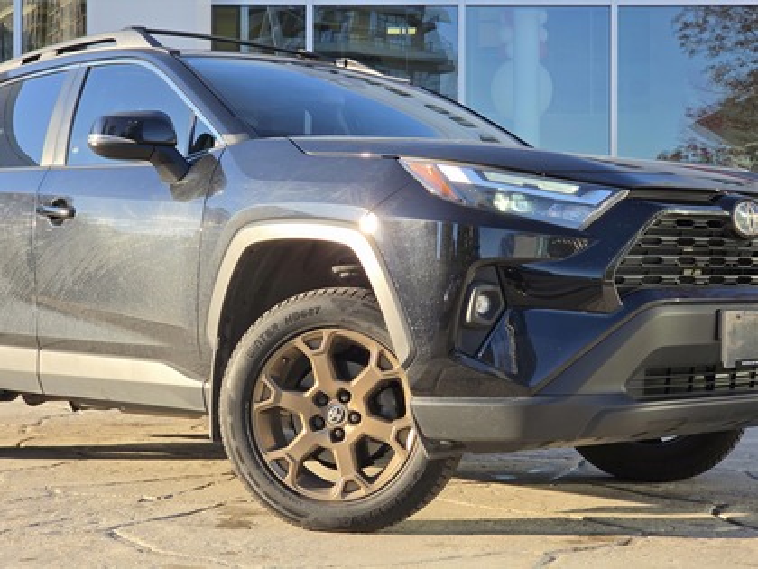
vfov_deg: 21.3
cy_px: 284
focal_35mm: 69
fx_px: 1511
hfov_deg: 28.2
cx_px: 379
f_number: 2.4
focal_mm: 7
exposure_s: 1/260
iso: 25
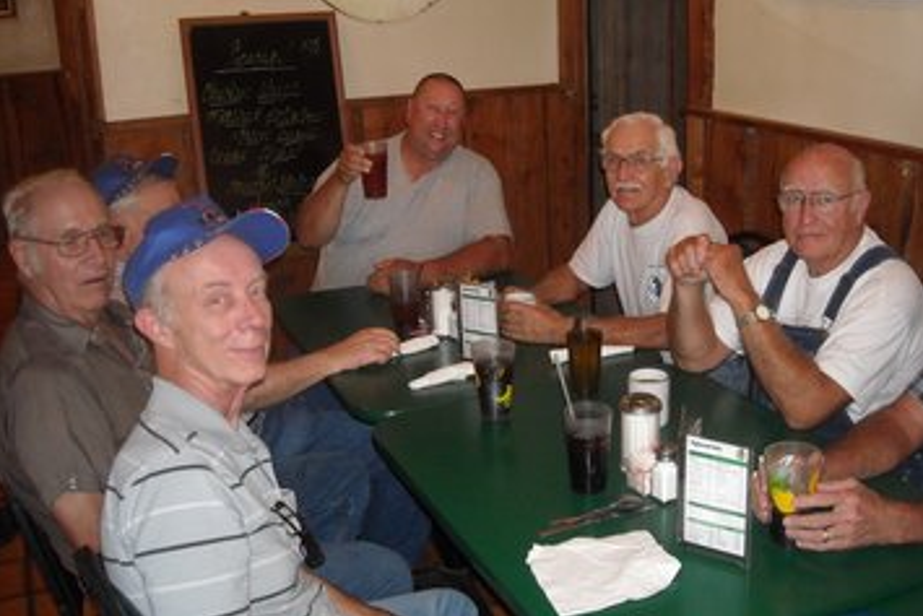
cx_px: 515
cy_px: 302
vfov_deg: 32.7
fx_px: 1052
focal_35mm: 41
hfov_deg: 47.3
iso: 200
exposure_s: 1/60
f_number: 2.8
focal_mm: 5.7
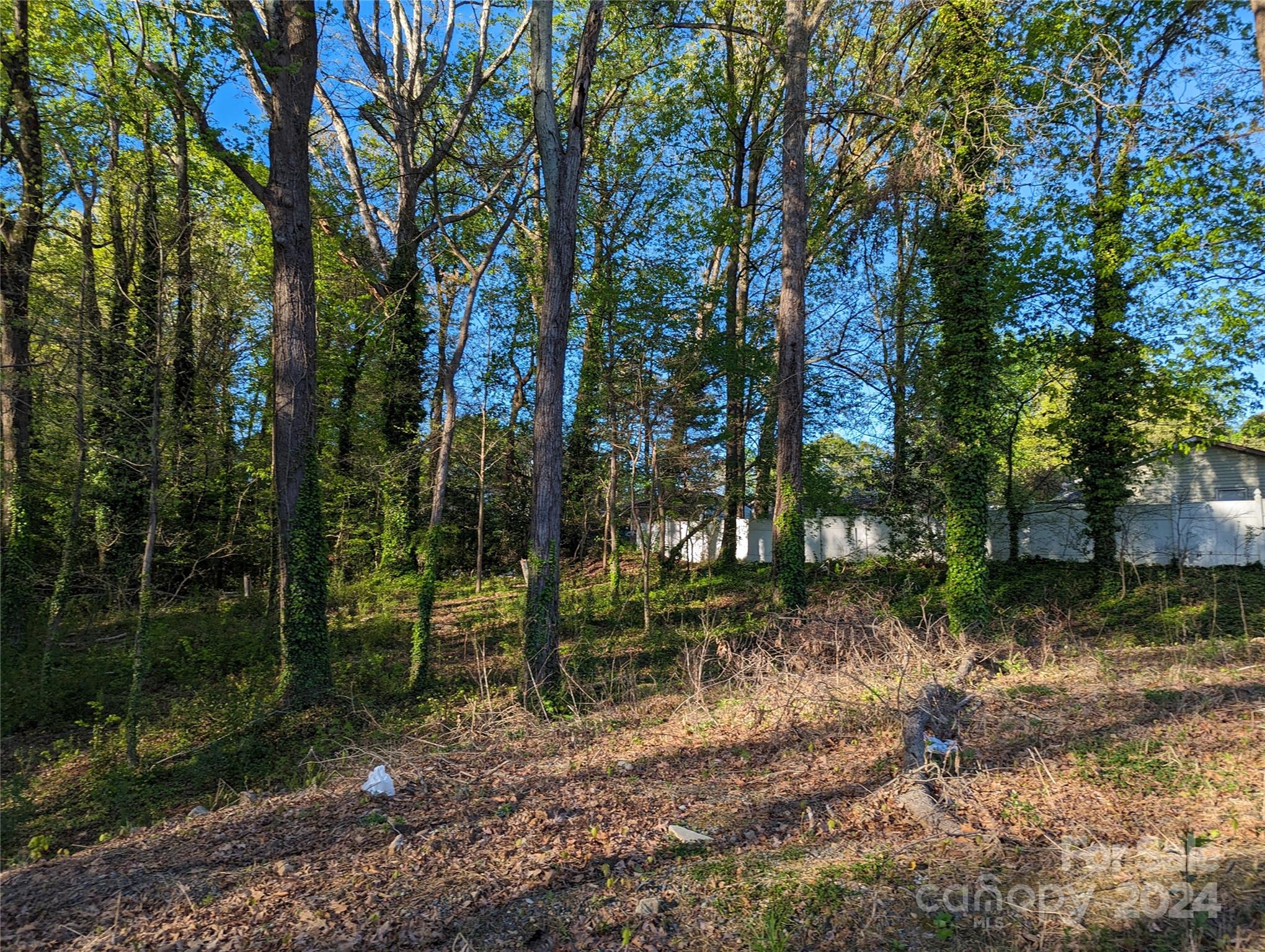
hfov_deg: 71.5
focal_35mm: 24
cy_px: 476
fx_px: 878
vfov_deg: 56.9
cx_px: 632
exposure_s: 1/492
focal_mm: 6.81
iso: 39
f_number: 1.85
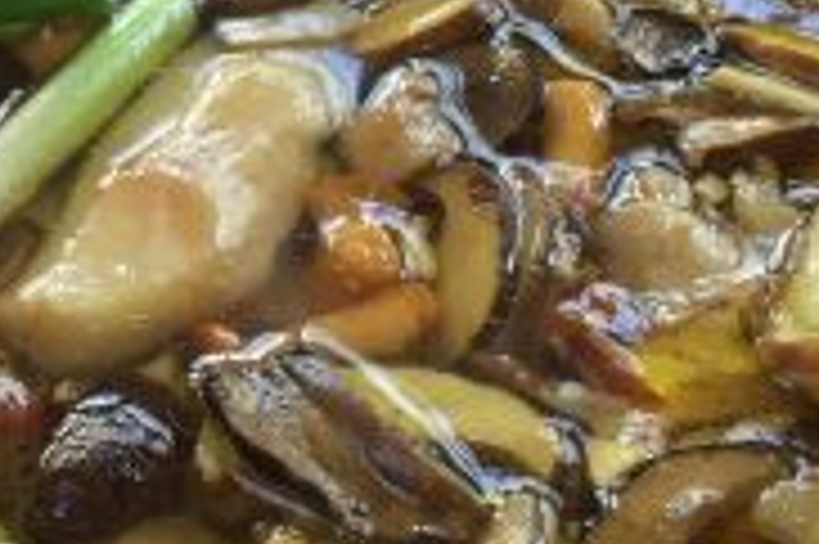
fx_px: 2637
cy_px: 43
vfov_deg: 11.7
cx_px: 32
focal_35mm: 116
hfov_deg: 17.3
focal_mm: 4.15
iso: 40
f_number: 2.2
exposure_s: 1/33
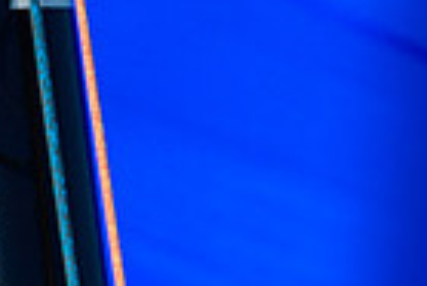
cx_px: 40
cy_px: 566
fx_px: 29624
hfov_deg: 0.8
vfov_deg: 0.6
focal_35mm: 2495
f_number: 4.5
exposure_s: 1/3200
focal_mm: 400
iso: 250
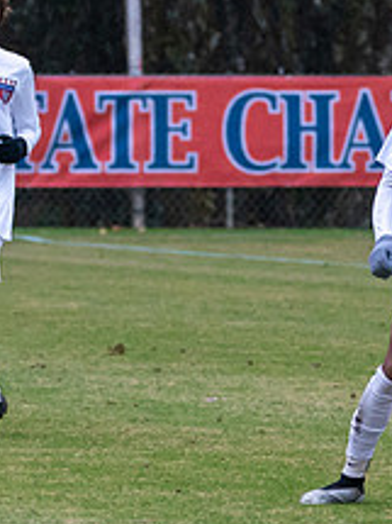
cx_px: 487
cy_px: 360
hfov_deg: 1.5
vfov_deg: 2.0
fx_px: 14993
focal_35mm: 992
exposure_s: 1/1000
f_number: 5.6
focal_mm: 200
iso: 2500
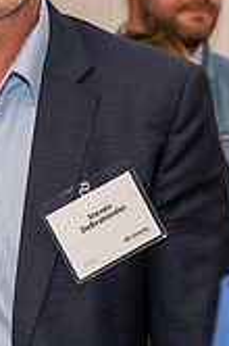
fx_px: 2089
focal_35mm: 218
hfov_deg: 6.3
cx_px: 103
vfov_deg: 9.5
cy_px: 136
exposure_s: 1/200
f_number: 3.5
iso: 1600
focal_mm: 50
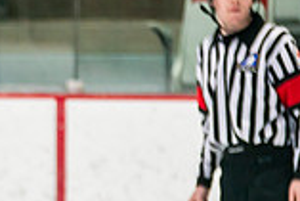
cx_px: -175
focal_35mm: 753
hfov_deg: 2.7
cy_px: 235
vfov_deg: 1.8
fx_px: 6281
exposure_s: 1/640
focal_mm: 168
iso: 1000
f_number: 3.2
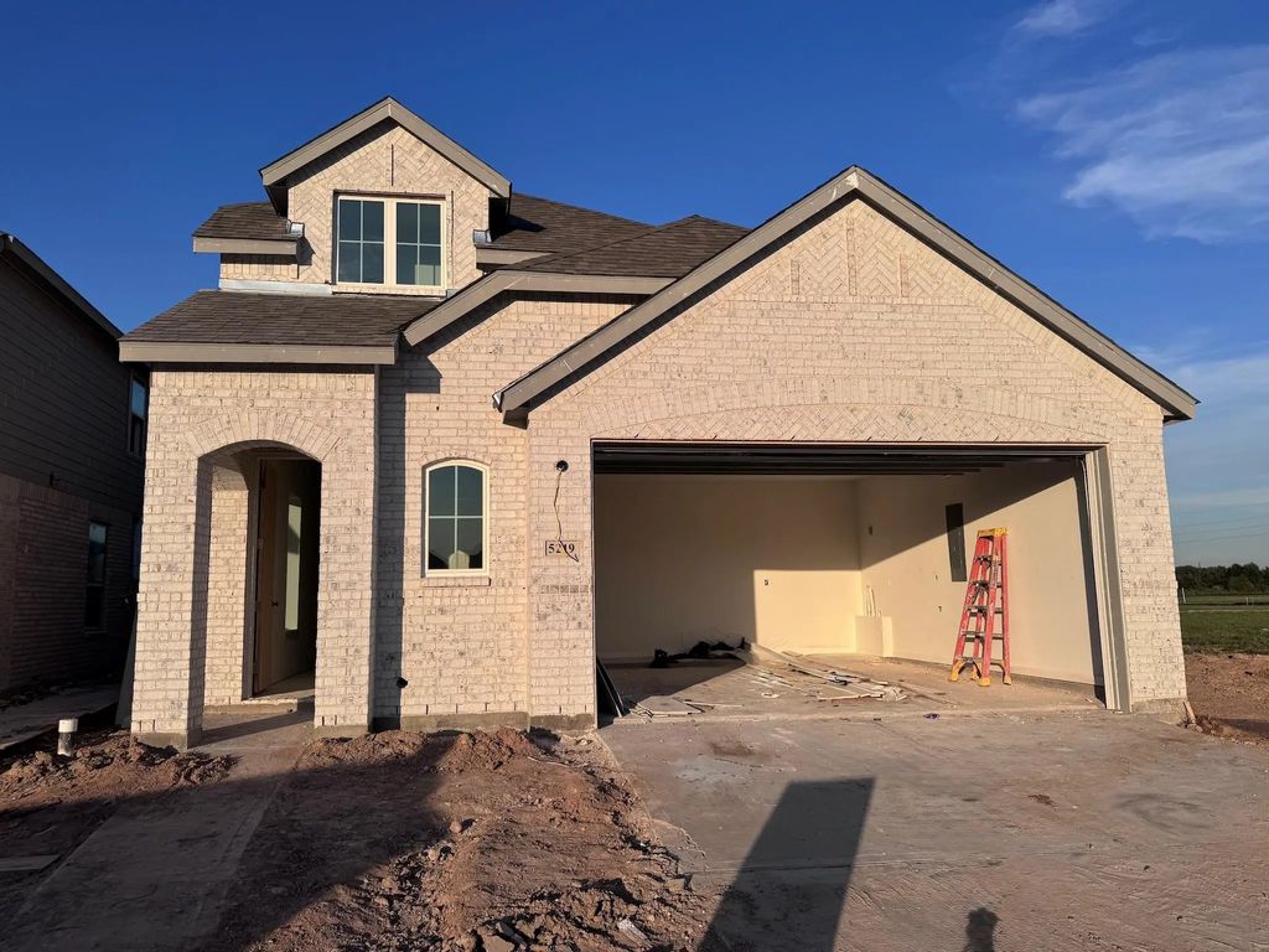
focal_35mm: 24
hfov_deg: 71.6
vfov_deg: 56.8
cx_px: 634
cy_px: 476
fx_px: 880
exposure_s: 1/5814
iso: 80
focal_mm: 6.76
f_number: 1.78
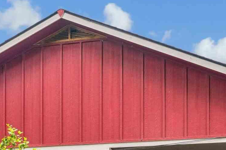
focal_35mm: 68
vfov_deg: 17.3
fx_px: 424
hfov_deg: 28.5
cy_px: 248
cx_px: 211
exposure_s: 1/50
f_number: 13
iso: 400
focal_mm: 16.4
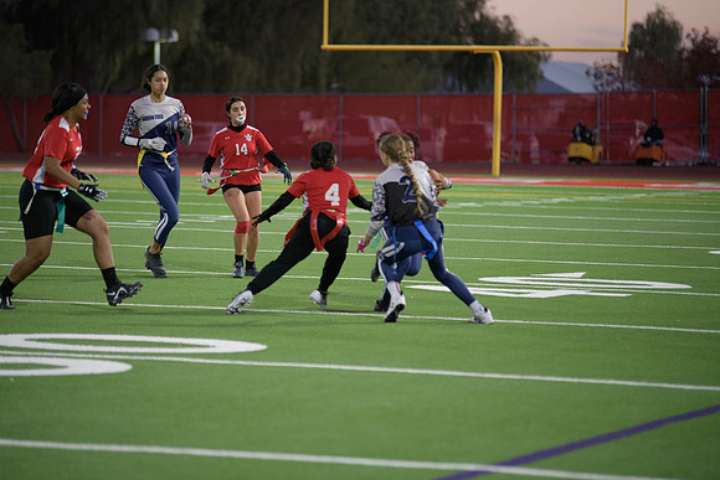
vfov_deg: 8.3
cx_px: 360
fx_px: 3301
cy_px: 240
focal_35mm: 165
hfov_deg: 12.4
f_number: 2.8
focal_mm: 165
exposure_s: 1/640
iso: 2200
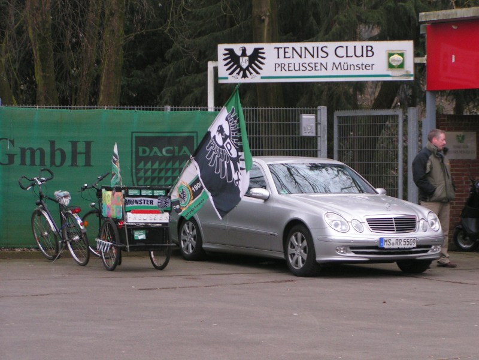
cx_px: 240
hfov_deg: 15.8
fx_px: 1730
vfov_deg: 11.9
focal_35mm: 125
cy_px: 180
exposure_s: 1/125
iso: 100
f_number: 3.5
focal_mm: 19.1
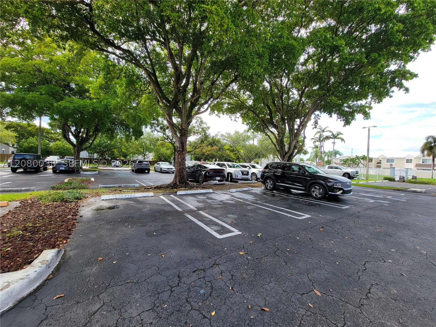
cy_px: 164
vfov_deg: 89.9
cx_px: 218
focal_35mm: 13
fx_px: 164
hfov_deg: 106.2
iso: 50
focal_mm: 2.2
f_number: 2.2
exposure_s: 1/417
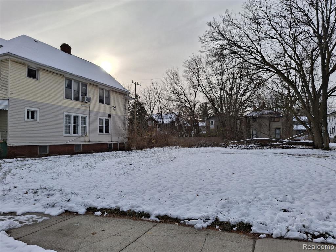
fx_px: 243
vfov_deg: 54.9
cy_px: 126
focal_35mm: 25
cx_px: 168
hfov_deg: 69.4
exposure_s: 1/3521
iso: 32
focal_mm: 4.69
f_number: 1.8
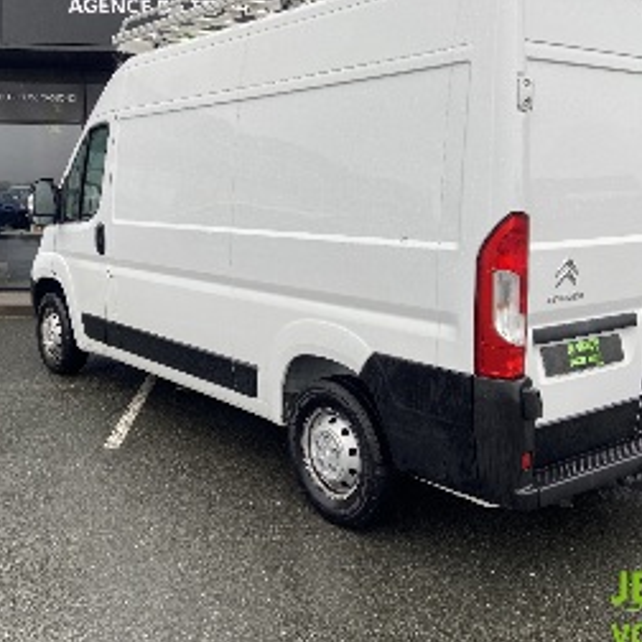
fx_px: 797
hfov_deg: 43.8
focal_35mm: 38
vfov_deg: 43.7
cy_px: 270
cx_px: 278
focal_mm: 4.25
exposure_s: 1/169
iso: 32
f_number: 1.8
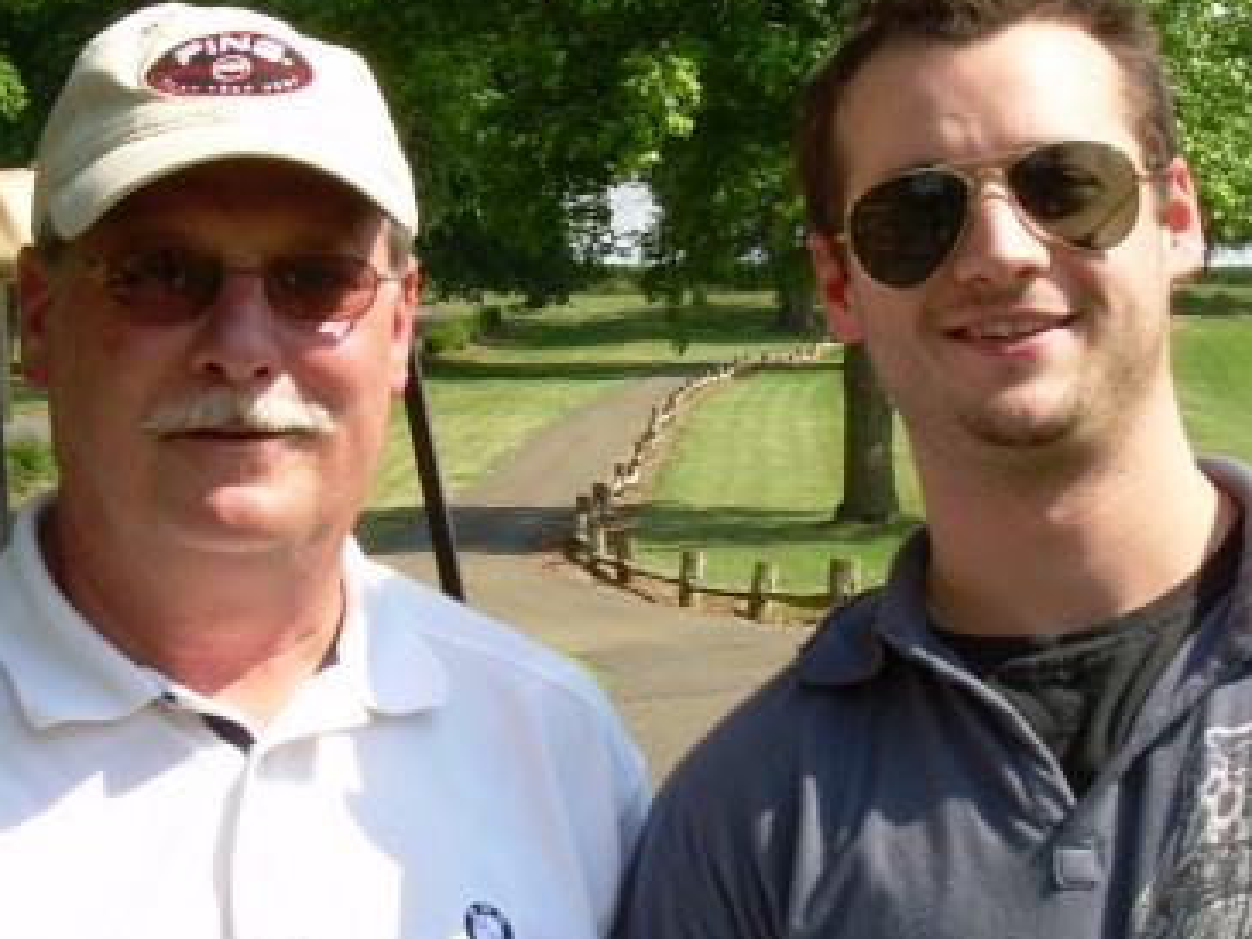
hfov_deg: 16.3
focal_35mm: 121
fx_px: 4378
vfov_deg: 12.3
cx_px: 707
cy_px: 524
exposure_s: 1/162
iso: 50
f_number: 6.1
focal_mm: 11.8
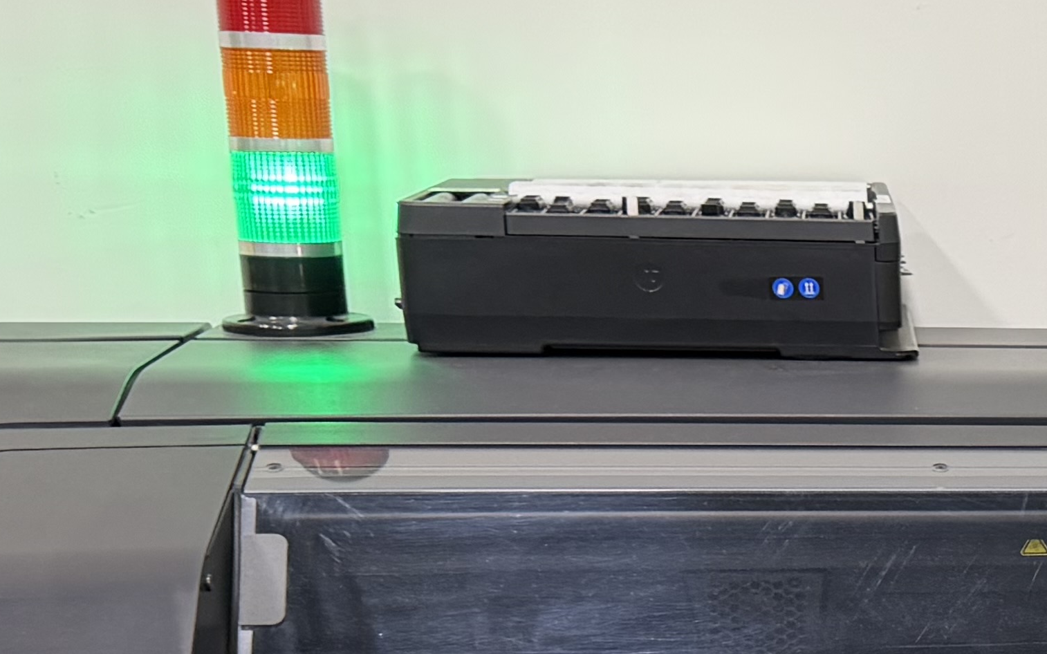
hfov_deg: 19.4
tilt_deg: -16.2
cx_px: 1490
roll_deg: -1.9
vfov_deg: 13.0
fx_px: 2739
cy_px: 914
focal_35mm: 96
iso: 125
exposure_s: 1/60
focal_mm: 6.76
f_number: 1.78
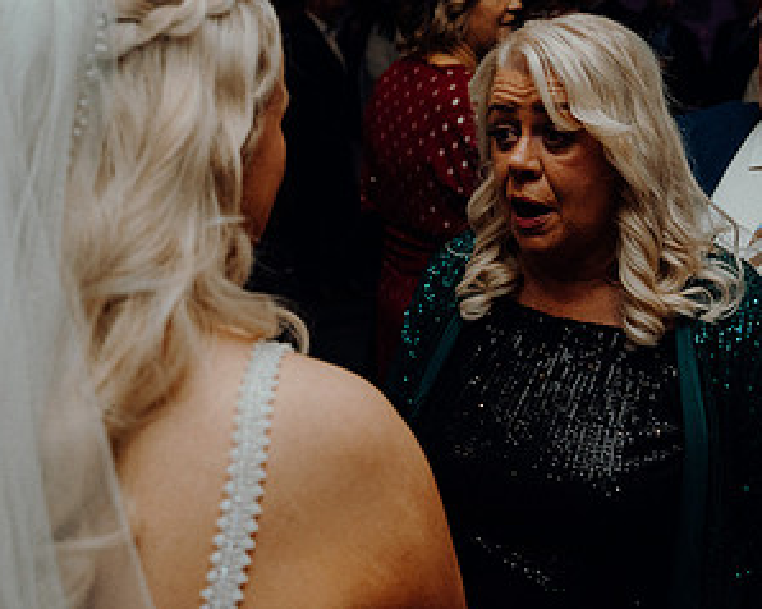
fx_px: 1194
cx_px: 509
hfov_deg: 35.0
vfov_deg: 28.6
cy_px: 324
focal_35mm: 53
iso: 2500
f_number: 3.5
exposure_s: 1/160
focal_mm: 29
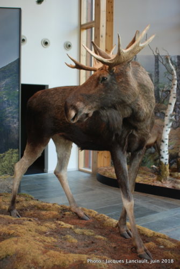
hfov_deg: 32.0
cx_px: 90
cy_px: 134
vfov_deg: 46.3
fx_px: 314
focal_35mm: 42
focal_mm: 28
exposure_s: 1/50
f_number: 3.5
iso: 400
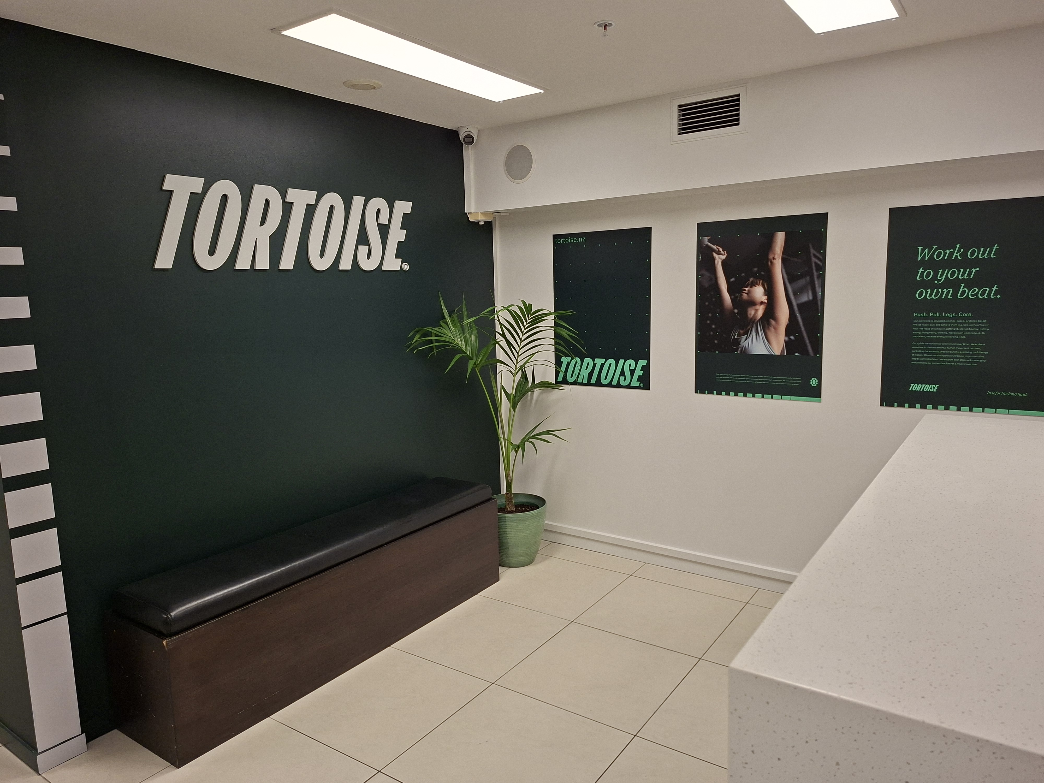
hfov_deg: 73.9
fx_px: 694
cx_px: 522
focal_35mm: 23
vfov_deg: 58.9
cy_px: 392
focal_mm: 5.54
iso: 125
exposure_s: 1/120
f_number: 1.8
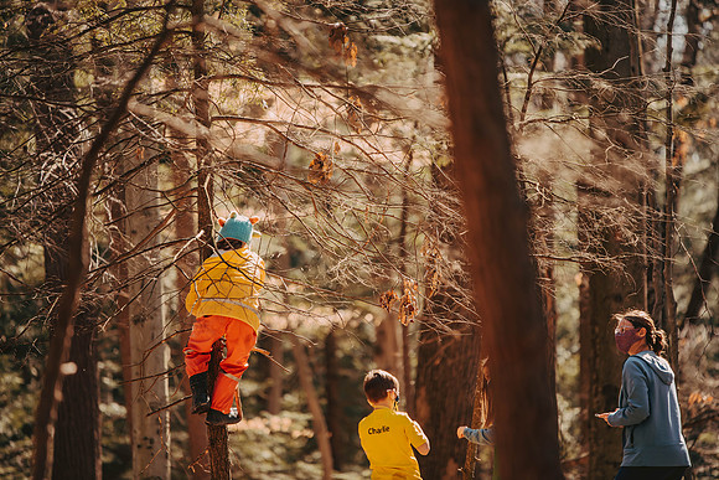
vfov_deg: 6.9
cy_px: 240
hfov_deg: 10.3
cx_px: 360
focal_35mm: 200
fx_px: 3995
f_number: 2.8
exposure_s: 1/400
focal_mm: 200
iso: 250
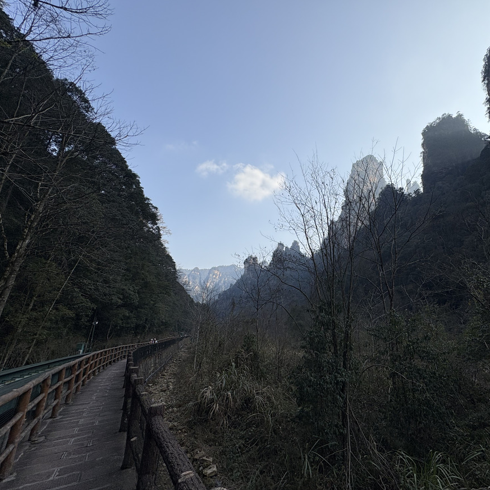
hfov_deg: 82.5
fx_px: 272
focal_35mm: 17
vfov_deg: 84.0
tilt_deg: +16.2
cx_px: 304
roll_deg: +0.1
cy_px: 247
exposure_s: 1/1567
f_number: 2.2
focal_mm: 2.22
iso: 40
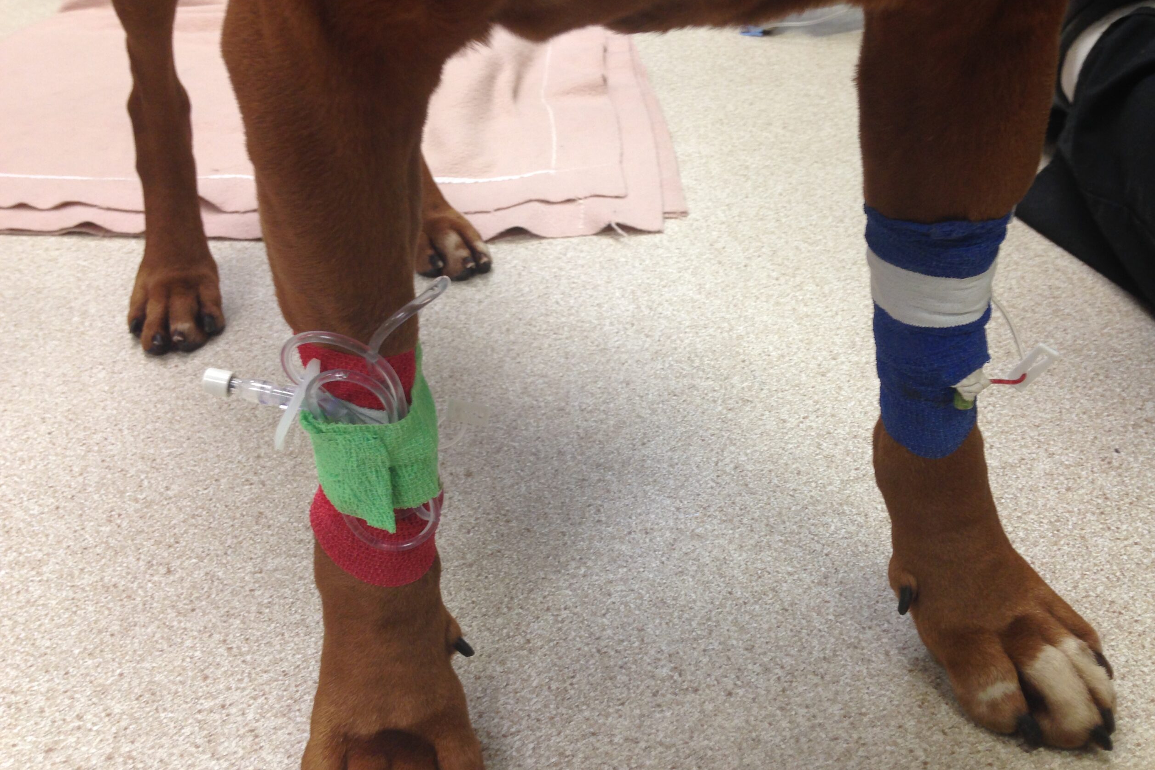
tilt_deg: -35.2
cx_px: 589
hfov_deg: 54.4
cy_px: 407
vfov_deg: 37.9
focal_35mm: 35
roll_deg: +1.4
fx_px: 1123
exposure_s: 1/20
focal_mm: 4.12
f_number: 2.4
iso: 50
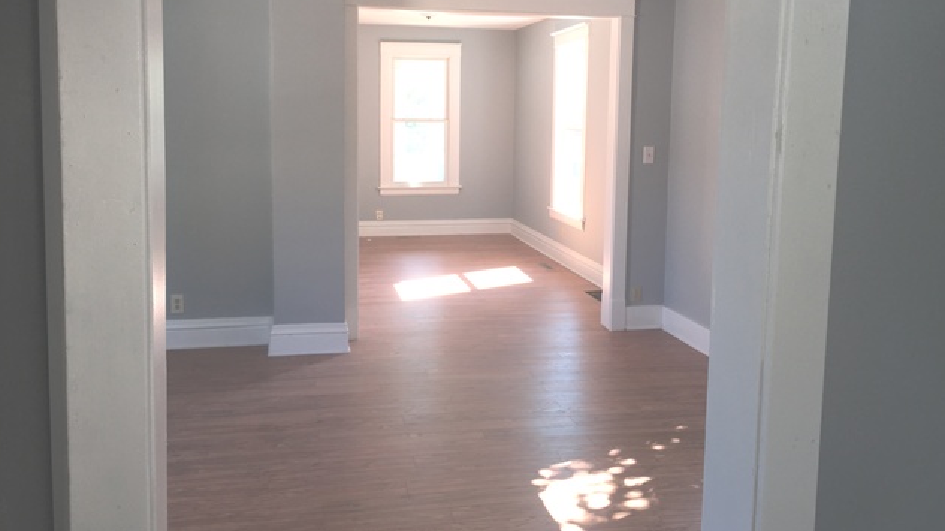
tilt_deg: -5.7
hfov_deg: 61.0
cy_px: 202
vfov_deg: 36.4
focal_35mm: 32
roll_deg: -1.4
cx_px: 474
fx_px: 802
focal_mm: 4.15
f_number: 2.2
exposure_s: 1/45
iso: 25
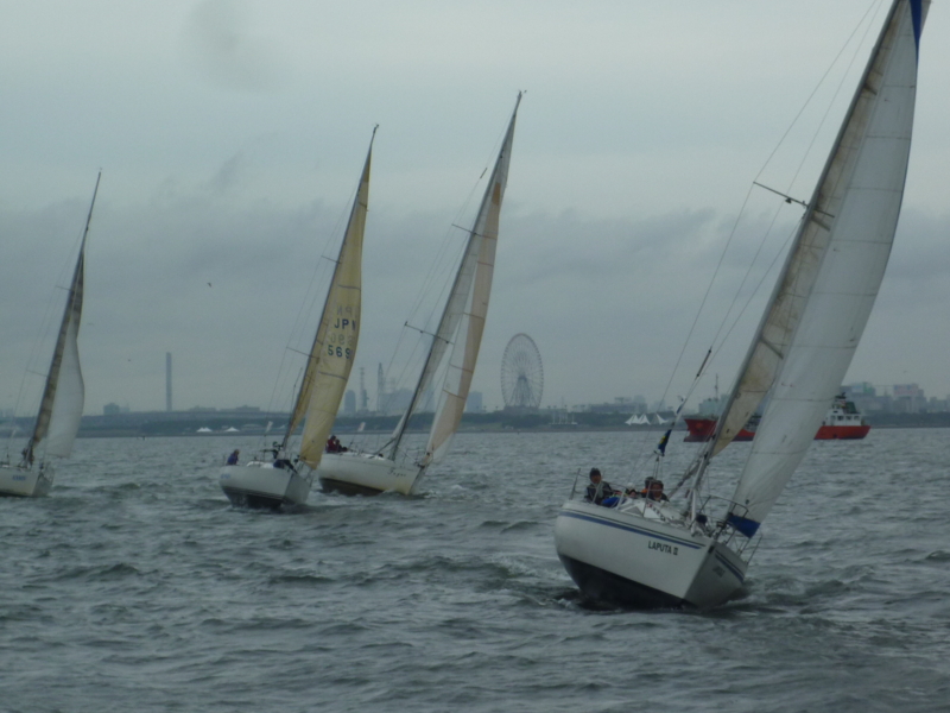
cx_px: 475
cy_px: 356
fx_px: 3430
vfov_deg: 11.9
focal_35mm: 125
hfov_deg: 15.8
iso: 80
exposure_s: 1/500
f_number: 5.2
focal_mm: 14.1
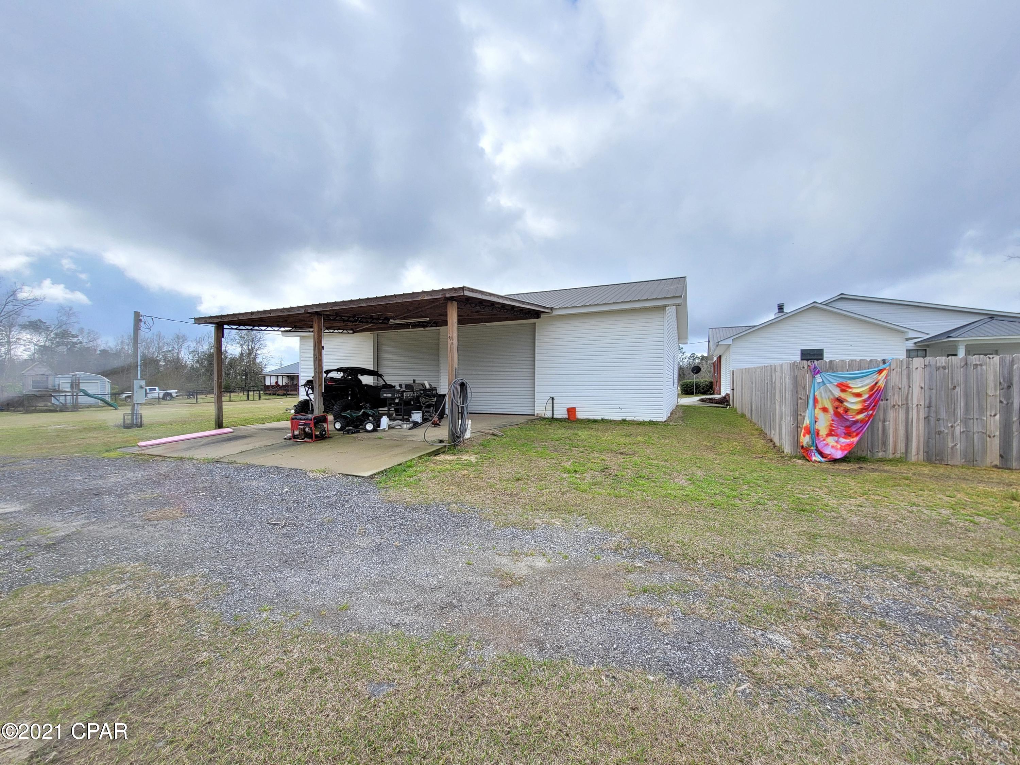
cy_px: 382
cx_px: 510
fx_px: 383
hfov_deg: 106.2
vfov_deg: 89.9
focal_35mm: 13
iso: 64
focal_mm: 2.2
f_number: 2.2
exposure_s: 1/734
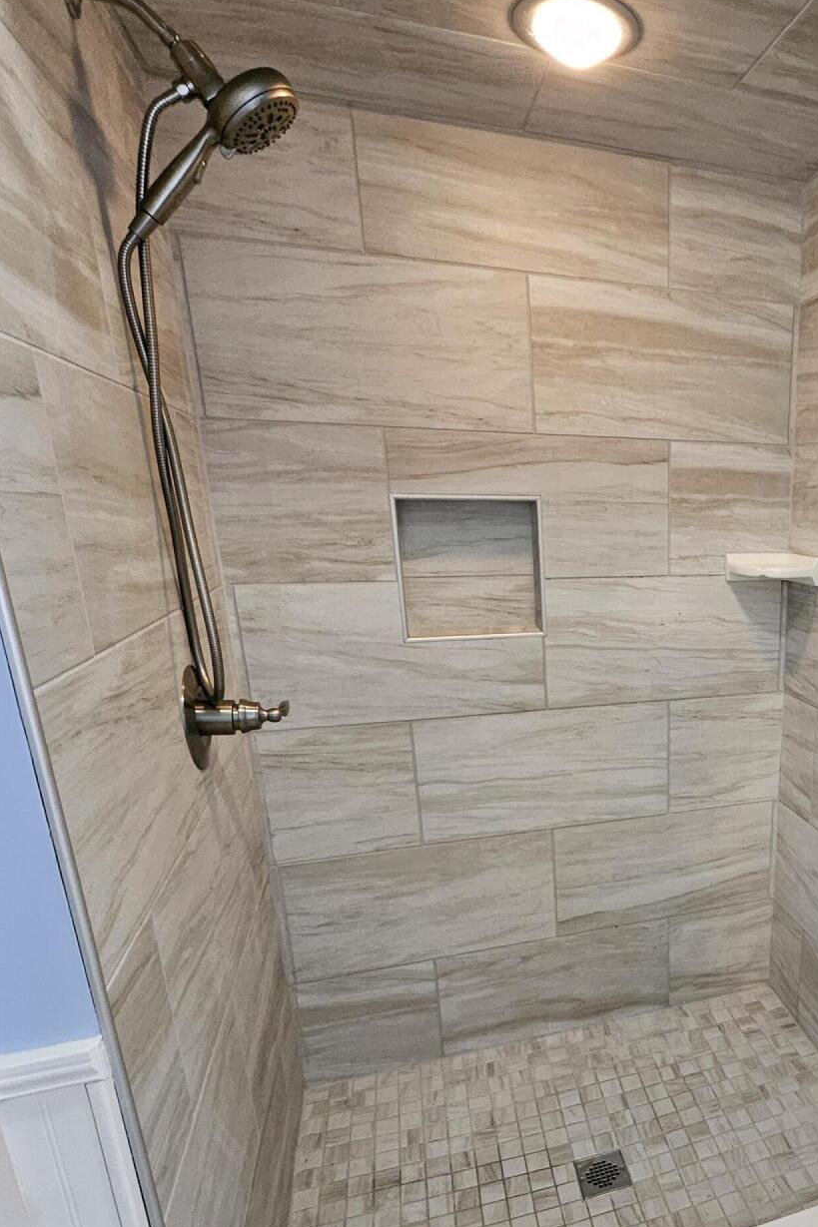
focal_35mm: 22
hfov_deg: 52.0
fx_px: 750
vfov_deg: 77.3
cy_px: 762
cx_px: 699
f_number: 2.2
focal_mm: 1.74
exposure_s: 1/40
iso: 320
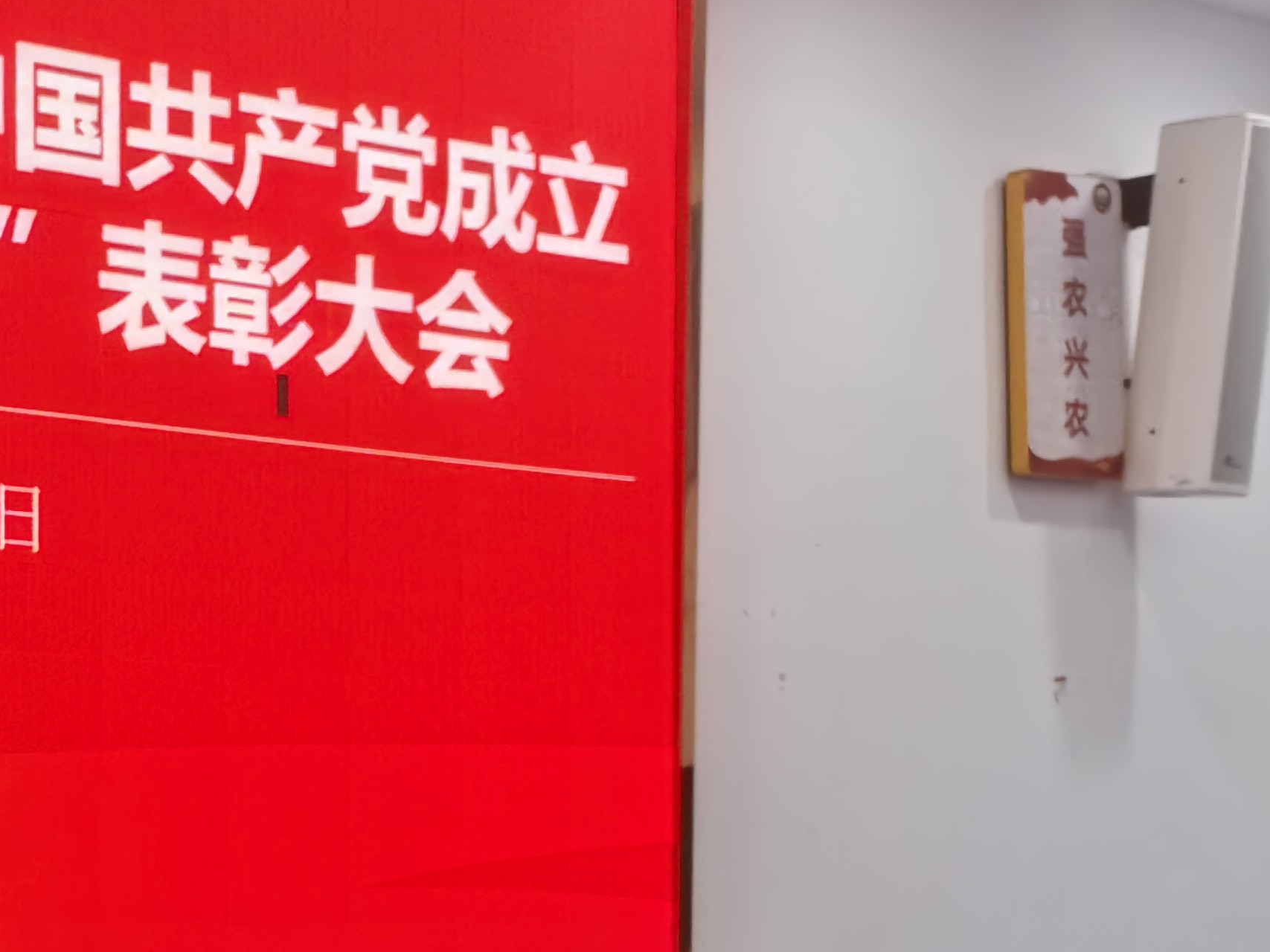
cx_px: -786
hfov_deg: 19.9
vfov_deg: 17.8
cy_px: 947
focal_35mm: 81
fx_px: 2972
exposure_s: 1/60
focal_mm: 8.5
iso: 400
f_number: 4
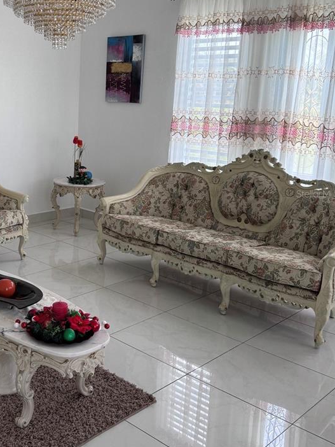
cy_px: 194
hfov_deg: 33.9
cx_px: 55
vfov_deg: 45.6
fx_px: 529
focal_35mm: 41
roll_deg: -1.1
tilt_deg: -11.9
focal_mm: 6.76
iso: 100
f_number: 1.78
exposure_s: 1/121
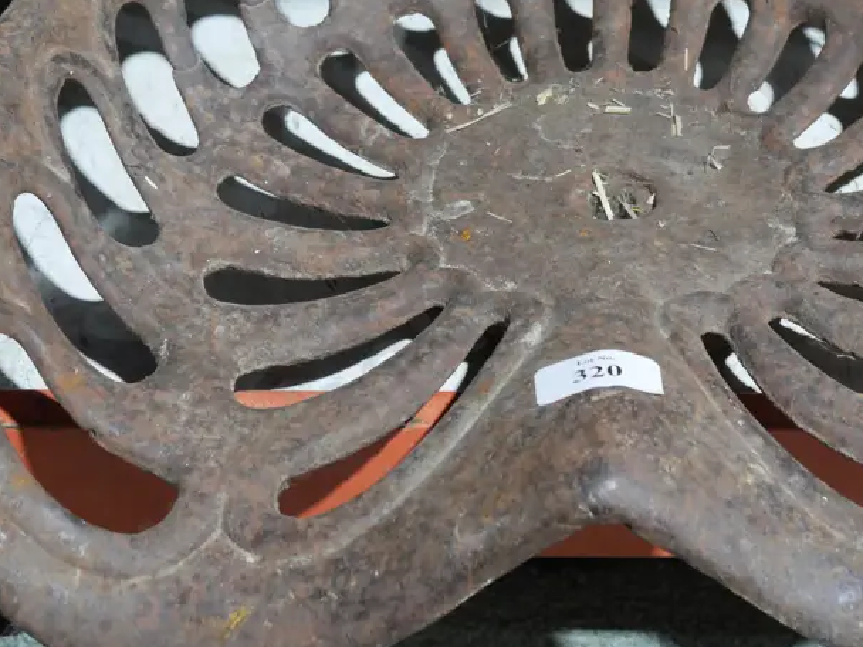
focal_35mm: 91
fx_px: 2269
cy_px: 202
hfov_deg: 21.4
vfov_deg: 16.2
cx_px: 620
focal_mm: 27
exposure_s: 1/60
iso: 1600
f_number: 5.3
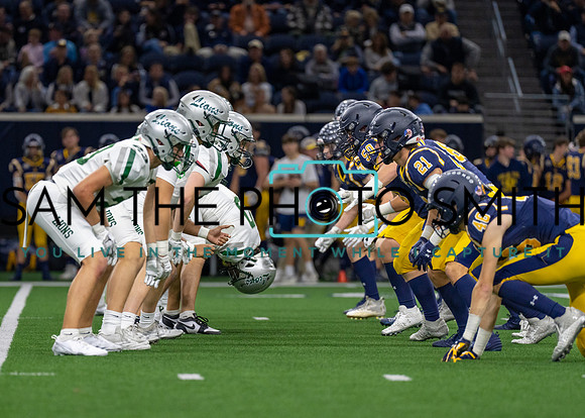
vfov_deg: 5.4
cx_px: 231
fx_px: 4434
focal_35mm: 267
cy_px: 264
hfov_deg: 7.5
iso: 2000
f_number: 2.8
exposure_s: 1/1000
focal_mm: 200
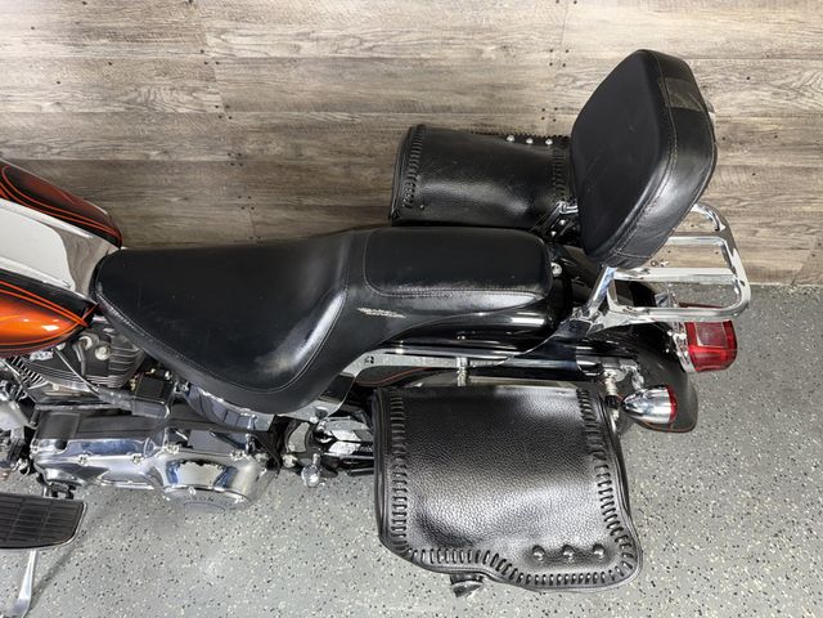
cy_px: 309
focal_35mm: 24
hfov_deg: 71.6
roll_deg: +1.1
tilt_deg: -43.0
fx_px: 571
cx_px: 412
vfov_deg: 56.8
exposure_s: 1/15
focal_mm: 6.76
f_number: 1.78
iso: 80
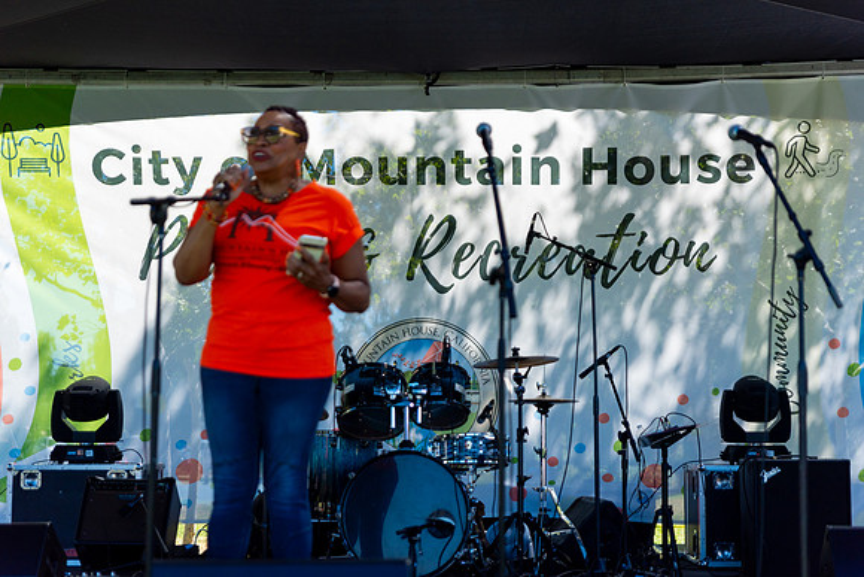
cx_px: 432
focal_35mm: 70
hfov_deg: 28.8
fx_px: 1680
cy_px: 288
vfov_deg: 19.5
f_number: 2.8
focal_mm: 70
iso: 160
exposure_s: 1/4000
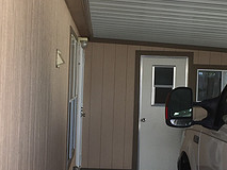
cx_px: 128
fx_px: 518
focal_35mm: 79
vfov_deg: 18.7
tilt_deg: -0.3
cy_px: 94
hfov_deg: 24.7
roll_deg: -2.9
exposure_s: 1/120
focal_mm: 4.15
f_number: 2.2
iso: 40
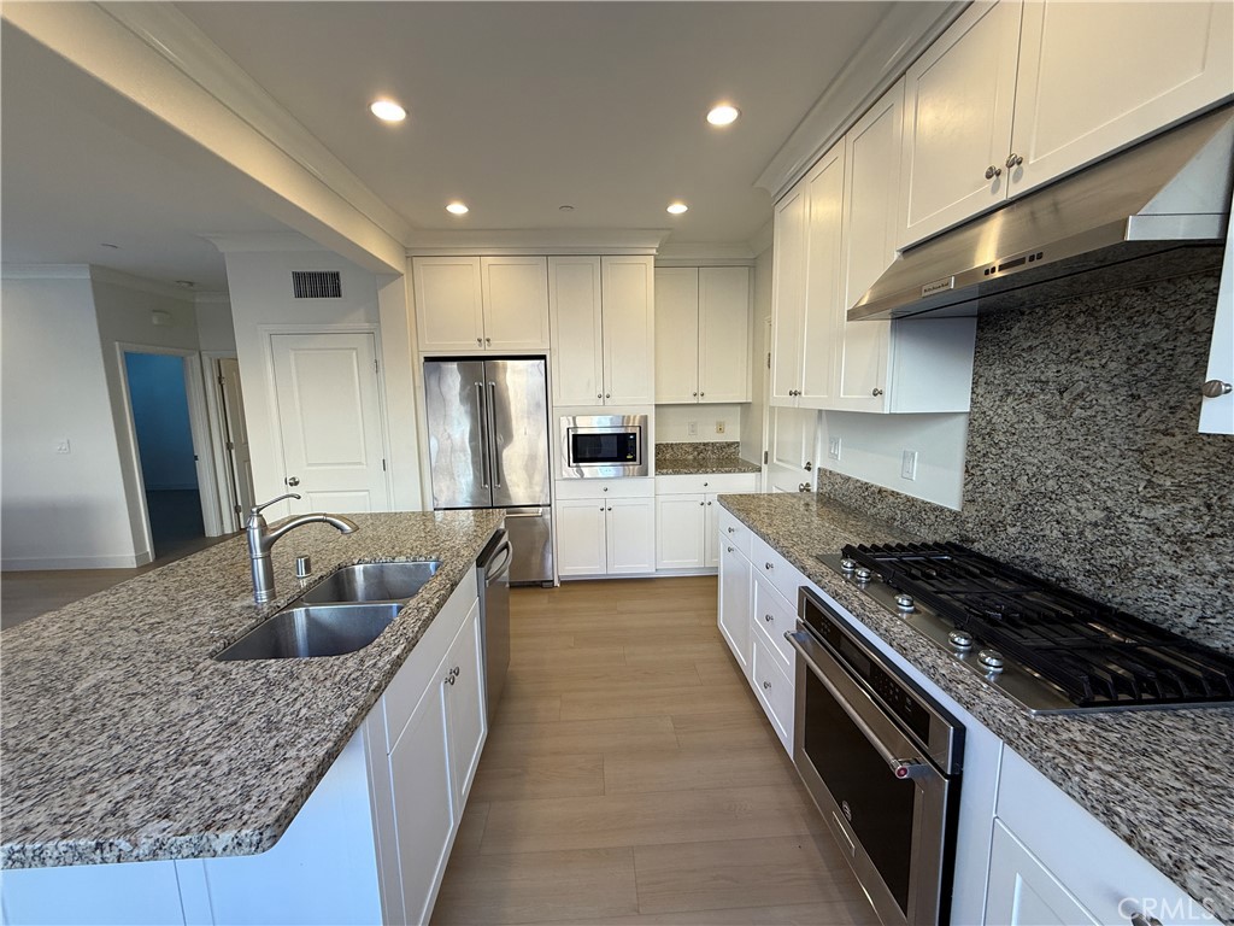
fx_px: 499
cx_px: 617
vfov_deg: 85.7
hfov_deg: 102.1
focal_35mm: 14
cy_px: 463
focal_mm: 2.22
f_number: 2.2
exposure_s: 1/120
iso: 100
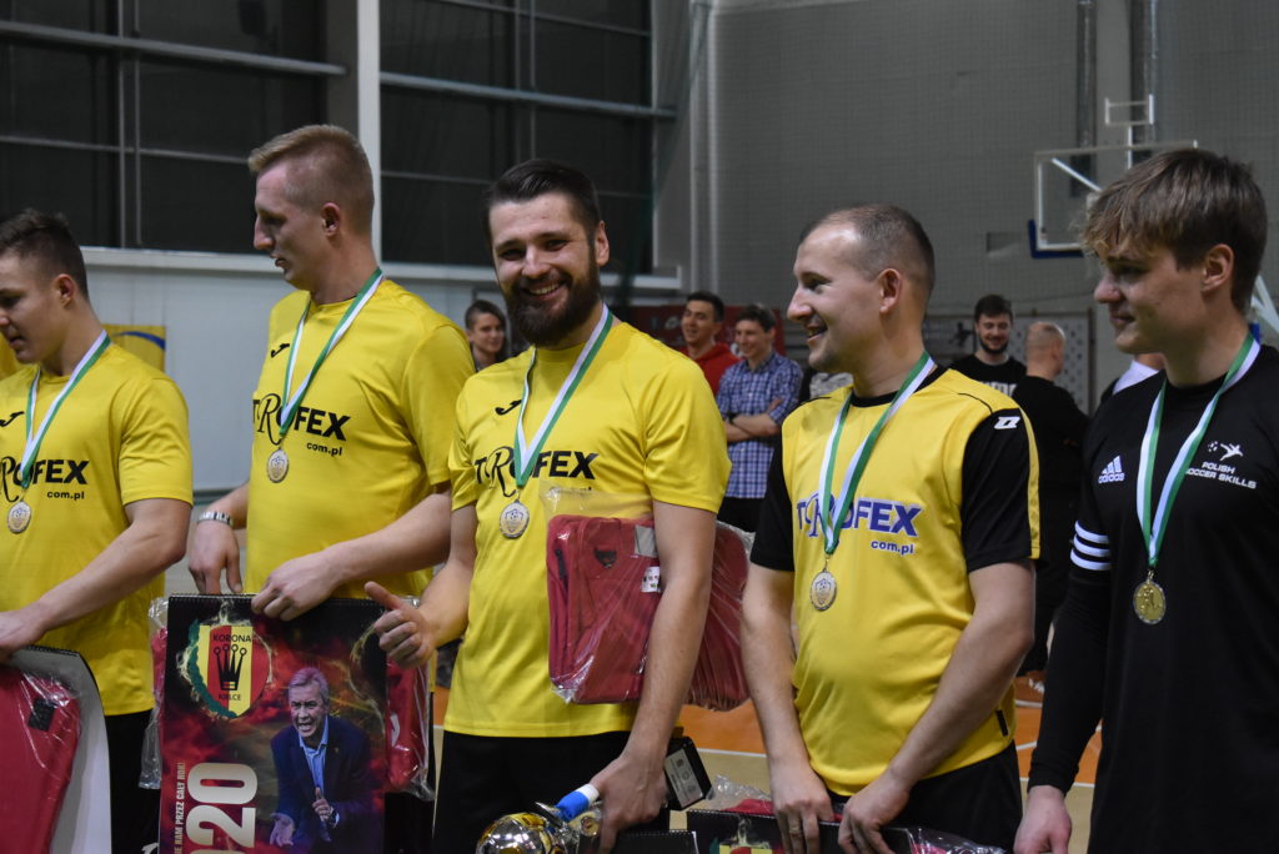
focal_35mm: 72
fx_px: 2559
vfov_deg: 19.0
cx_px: 640
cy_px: 427
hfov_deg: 28.1
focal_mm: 48
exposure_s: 1/250
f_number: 5.3
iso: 3200
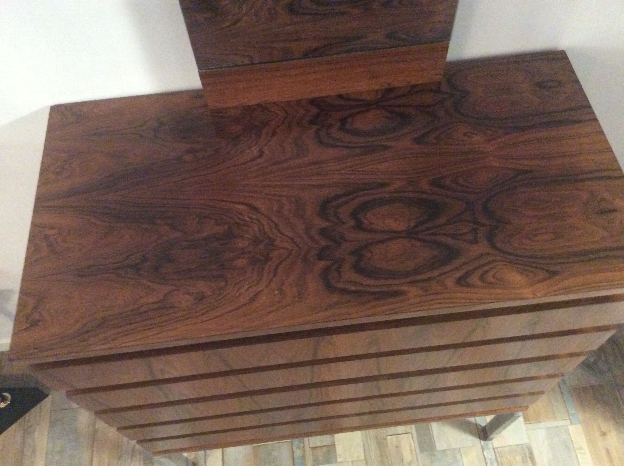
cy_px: 233
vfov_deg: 44.1
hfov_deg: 56.9
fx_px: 576
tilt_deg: -59.5
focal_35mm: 32
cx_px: 312
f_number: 2.4
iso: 640
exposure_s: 1/17
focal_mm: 3.3
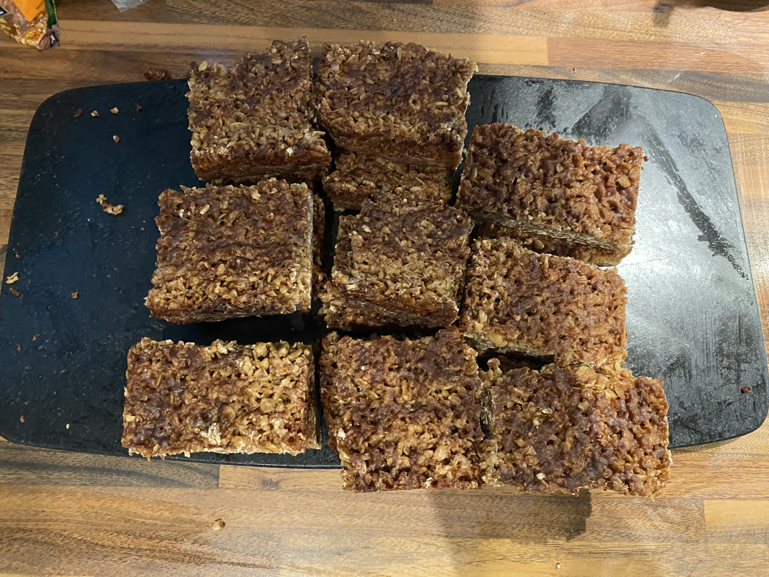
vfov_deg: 53.1
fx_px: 578
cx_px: 384
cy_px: 288
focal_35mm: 26
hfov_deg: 67.3
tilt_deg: -76.2
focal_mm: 4.25
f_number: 1.8
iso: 800
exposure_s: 1/30
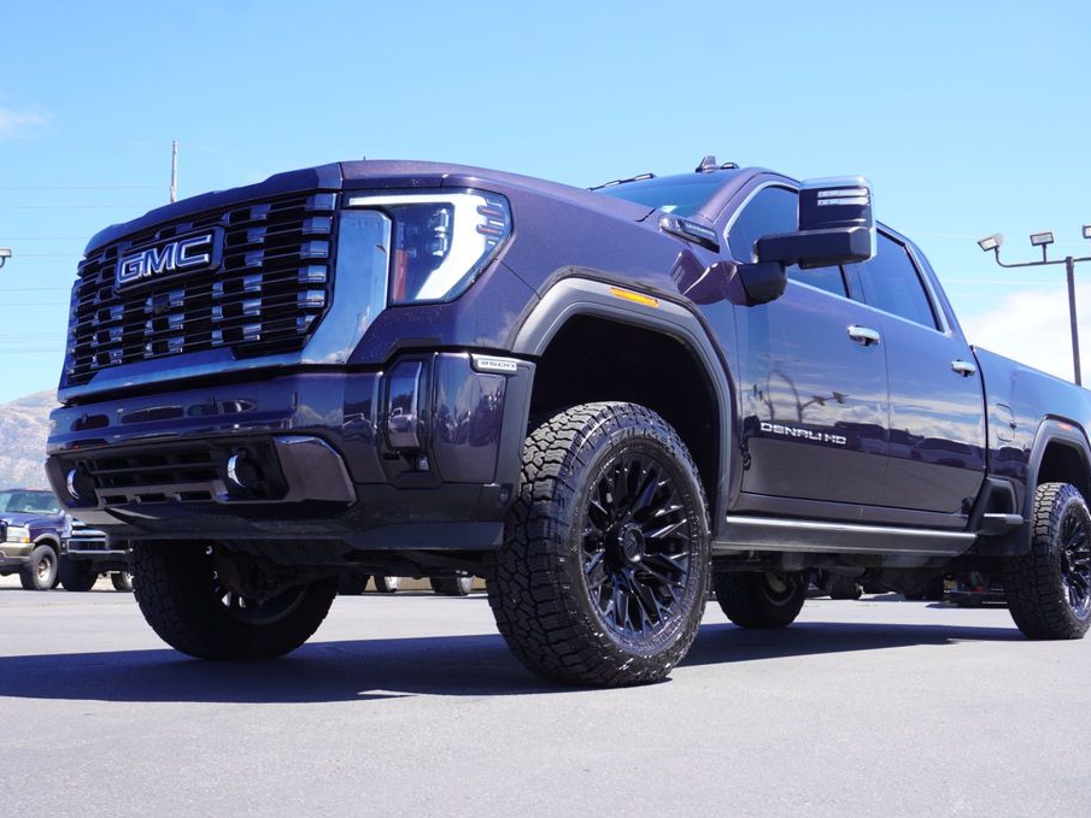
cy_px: 407
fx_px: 1183
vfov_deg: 38.2
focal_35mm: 38
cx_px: 557
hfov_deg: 49.5
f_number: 7.1
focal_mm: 23
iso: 100
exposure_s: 1/100
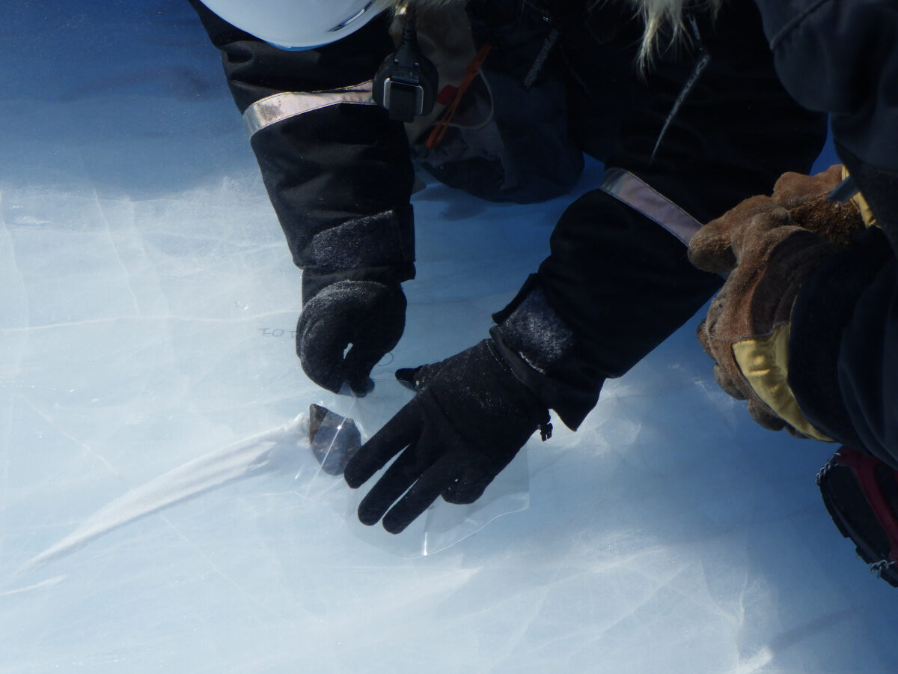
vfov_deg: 23.7
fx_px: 1608
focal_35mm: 62
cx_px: 449
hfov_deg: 31.2
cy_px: 337
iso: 125
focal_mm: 11.1
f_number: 5.5
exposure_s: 1/1250
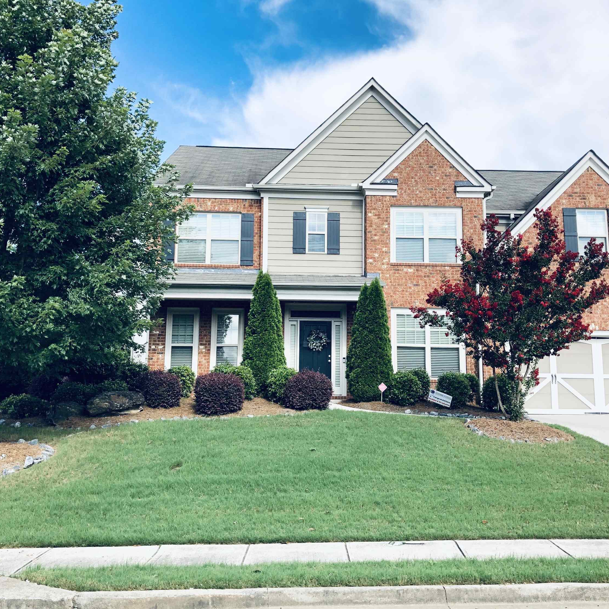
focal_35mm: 34
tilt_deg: +10.2
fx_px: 677
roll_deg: +0.2
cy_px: 296
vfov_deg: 48.4
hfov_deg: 48.4
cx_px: 320
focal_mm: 4
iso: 20
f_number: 1.8
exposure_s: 1/867
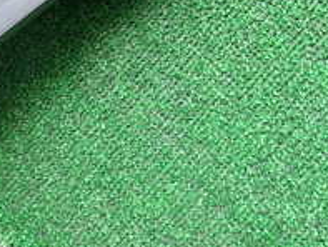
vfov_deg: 18.7
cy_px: -20
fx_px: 721
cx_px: 48
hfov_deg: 25.0
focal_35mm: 76
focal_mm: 4.5
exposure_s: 1/60
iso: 250
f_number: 2
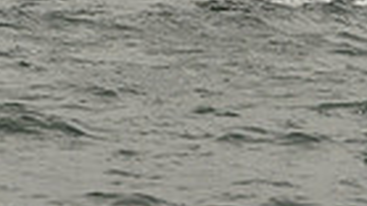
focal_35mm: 698
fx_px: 6789
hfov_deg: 3.1
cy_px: -552
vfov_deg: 1.7
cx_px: 128
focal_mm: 160
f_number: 10
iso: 320
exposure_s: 1/800
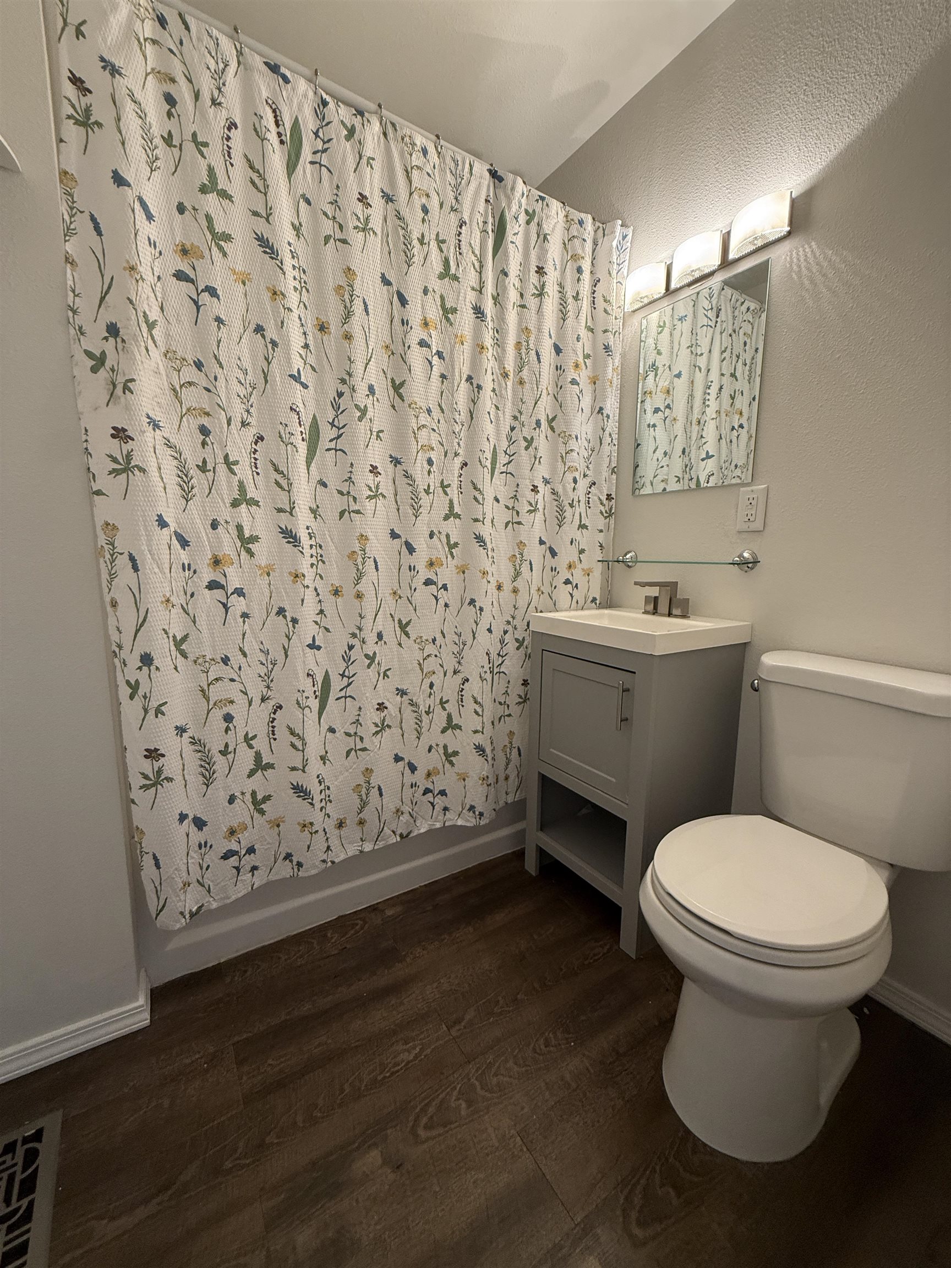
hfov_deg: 85.7
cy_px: 634
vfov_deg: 102.1
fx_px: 513
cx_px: 476
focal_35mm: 14
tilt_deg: -6.9
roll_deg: -0.5
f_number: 2.2
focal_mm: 2.22
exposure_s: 1/60
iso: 250
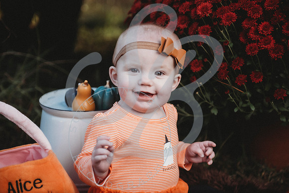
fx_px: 562
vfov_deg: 19.5
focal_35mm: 70
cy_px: 96
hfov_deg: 28.8
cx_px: 144
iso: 100
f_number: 2.8
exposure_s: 1/250
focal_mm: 70
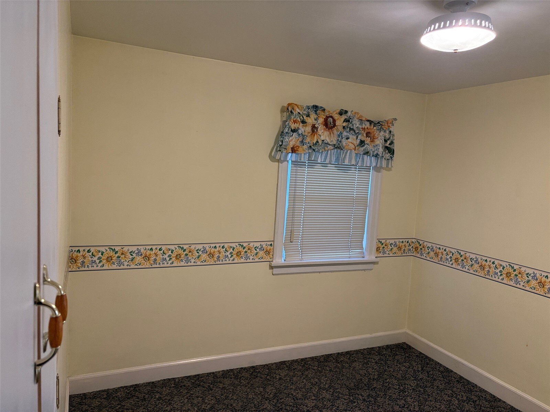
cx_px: 275
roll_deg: -3.1
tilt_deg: -5.2
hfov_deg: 67.3
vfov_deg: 53.1
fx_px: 413
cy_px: 206
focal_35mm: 26
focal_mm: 5.96
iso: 200
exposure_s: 1/60
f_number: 1.6
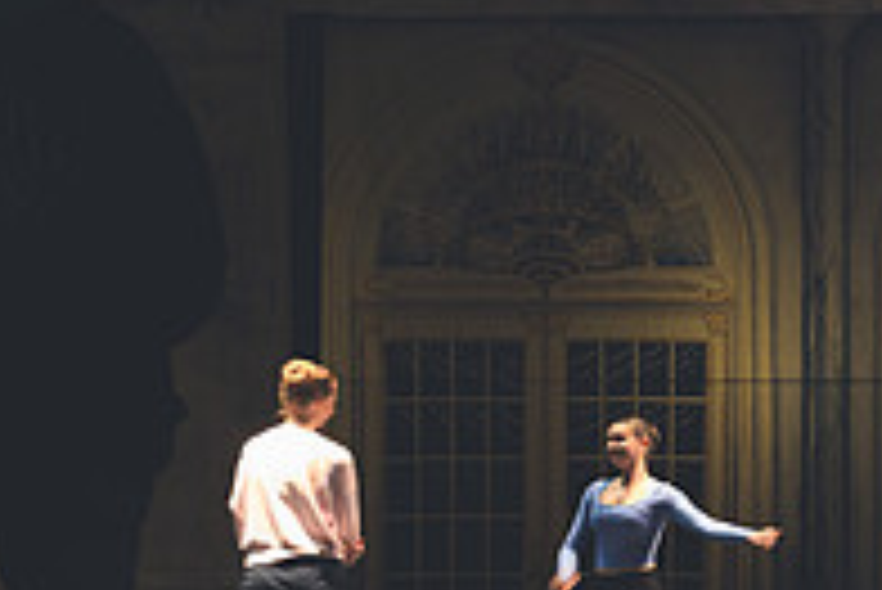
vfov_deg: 13.7
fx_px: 2378
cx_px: 1133
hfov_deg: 19.4
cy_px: 698
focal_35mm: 97
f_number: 8
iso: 3200
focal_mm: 24
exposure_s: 1/30
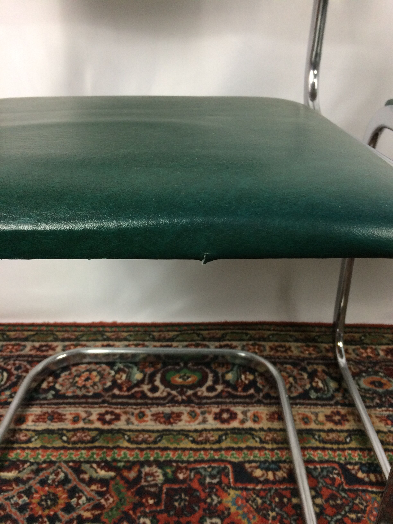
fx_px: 439
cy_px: 262
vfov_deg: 61.7
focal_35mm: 29
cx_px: 196
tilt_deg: -25.7
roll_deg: -0.9
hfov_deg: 48.2
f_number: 2.2
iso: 160
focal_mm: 4.15
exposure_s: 1/33
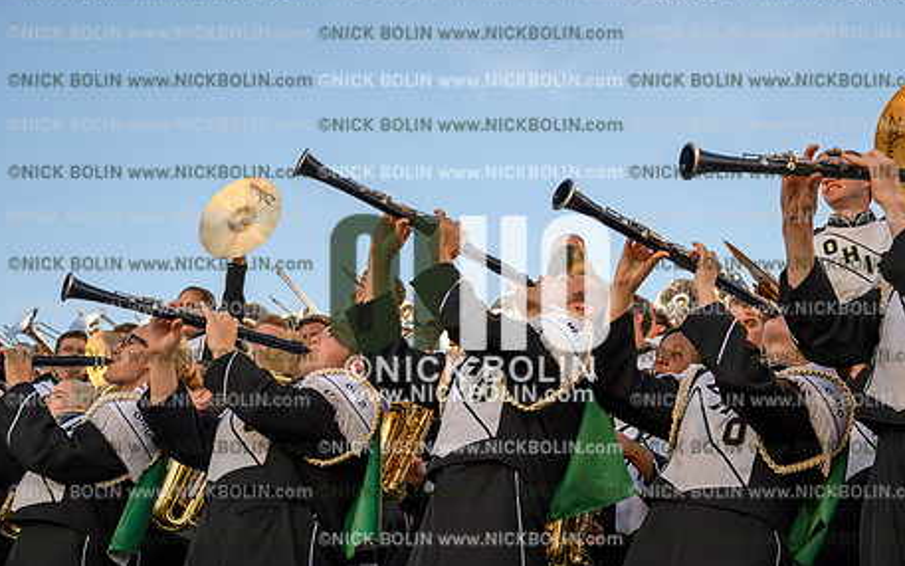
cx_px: 469
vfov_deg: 24.4
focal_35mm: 53
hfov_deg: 38.2
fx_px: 1308
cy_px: 309
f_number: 4
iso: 100
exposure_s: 1/125
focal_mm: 41
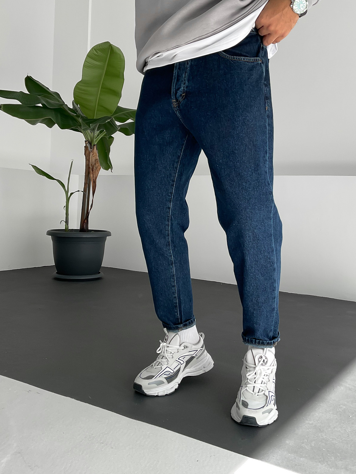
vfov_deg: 50.1
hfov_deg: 38.6
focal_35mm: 37
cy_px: 225
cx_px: 197
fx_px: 507
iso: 16
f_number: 1.8
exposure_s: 1/270
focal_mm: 3
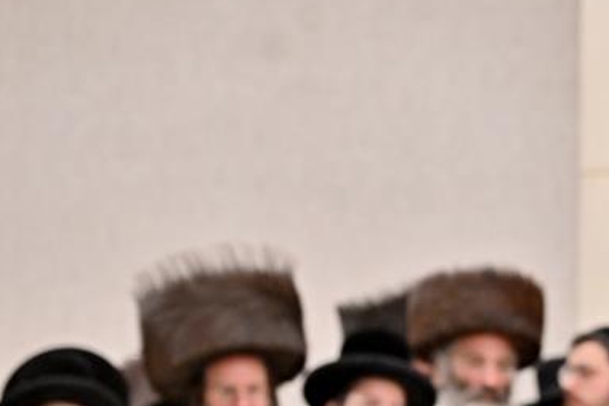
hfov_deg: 10.4
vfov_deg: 7.0
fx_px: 3280
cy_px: 453
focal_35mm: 194
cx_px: 792
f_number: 4
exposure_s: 1/250
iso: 1250
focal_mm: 72
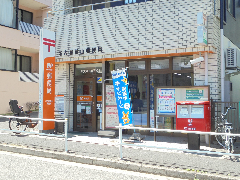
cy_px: 88
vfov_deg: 29.1
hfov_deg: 38.2
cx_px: 121
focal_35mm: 50
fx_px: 347
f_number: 4.8
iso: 100
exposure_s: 1/125
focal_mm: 8.9
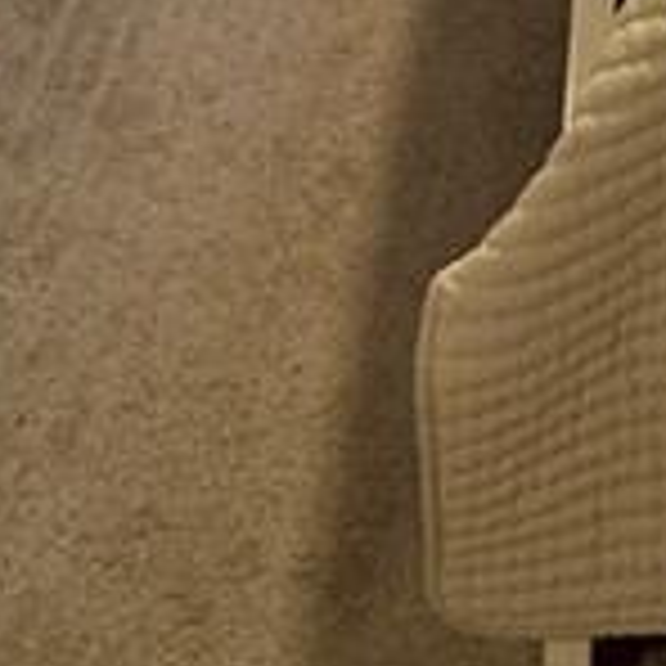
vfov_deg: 12.4
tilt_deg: -7.7
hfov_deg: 16.1
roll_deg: -2.8
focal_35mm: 100
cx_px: 958
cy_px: -1062
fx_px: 2177
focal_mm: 2.22
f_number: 2.2
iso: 320
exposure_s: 1/60
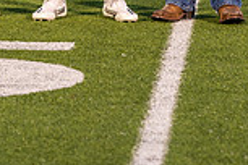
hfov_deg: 5.2
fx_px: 2728
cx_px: 71
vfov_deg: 3.4
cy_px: -196
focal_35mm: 396
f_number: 4.5
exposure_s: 1/125
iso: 800
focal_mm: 135
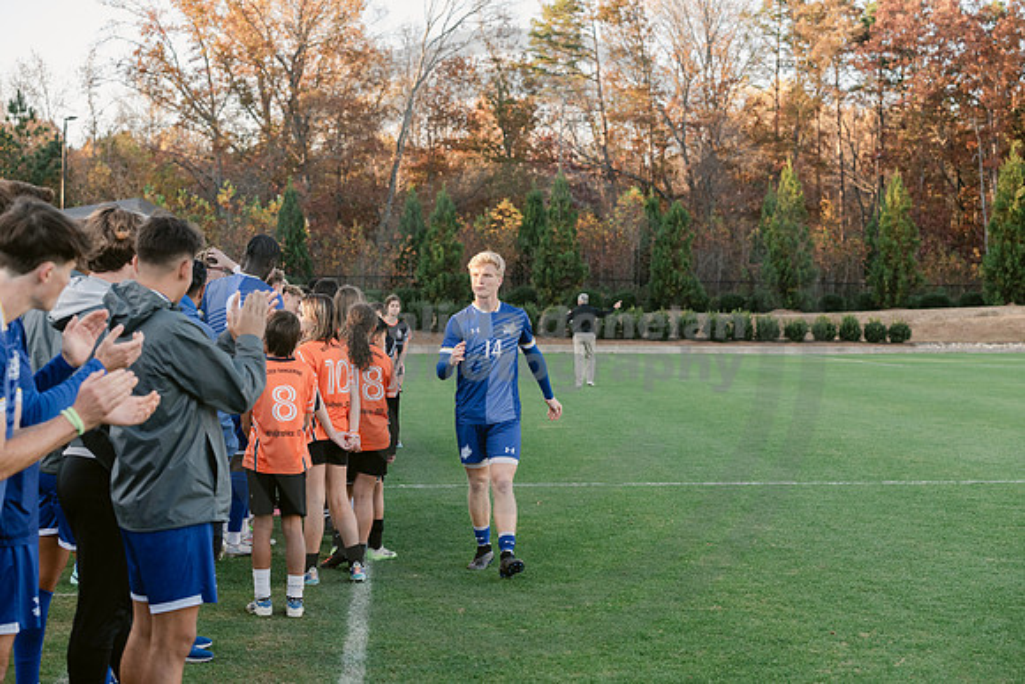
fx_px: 1993
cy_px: 342
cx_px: 512
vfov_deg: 19.5
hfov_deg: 28.8
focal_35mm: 70
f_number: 5
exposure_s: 1/640
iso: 1250
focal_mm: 70
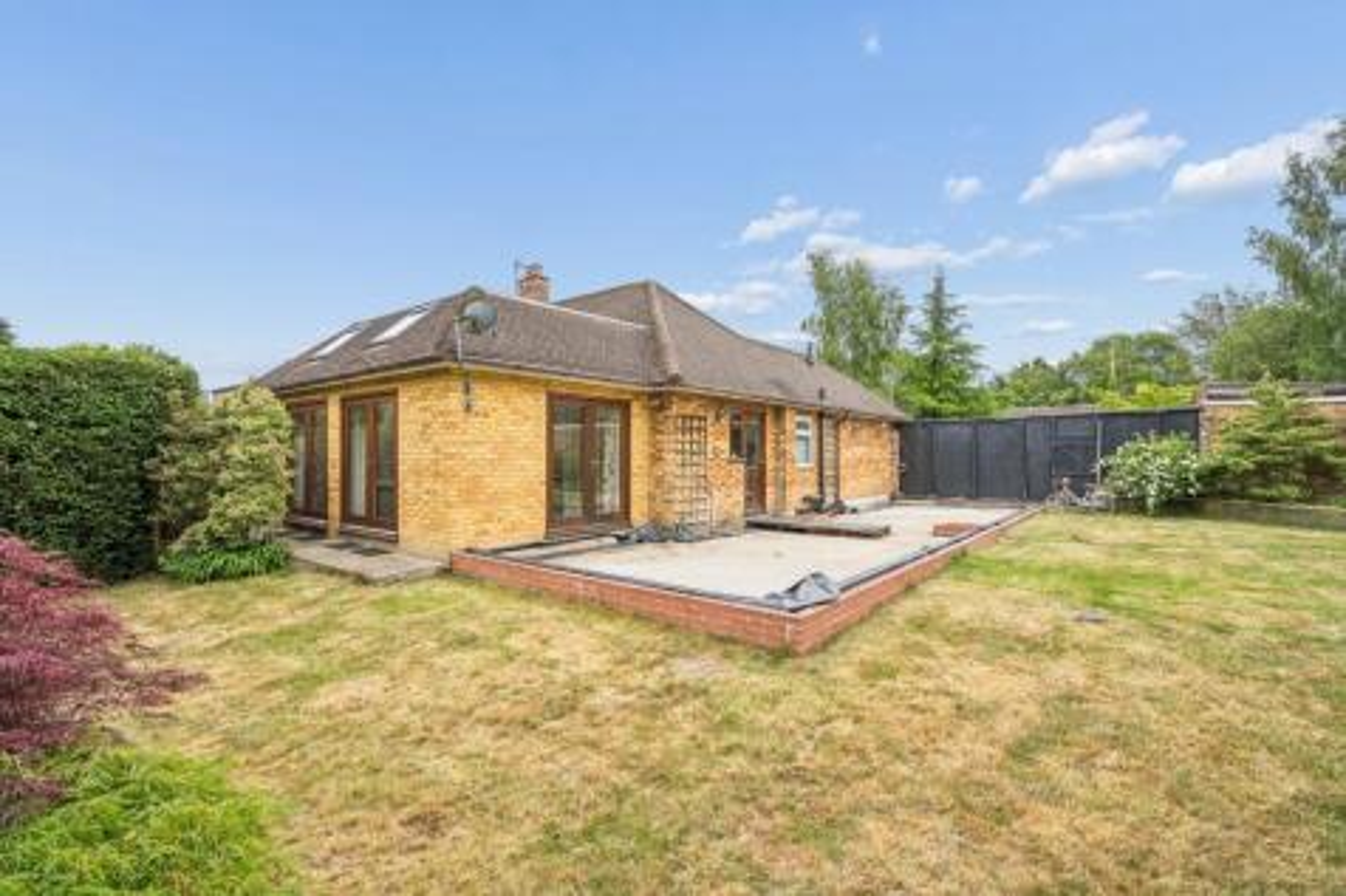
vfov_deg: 73.7
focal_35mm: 16
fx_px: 598
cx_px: 673
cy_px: 448
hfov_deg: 96.8
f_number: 9
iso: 640
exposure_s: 1/640
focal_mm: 16
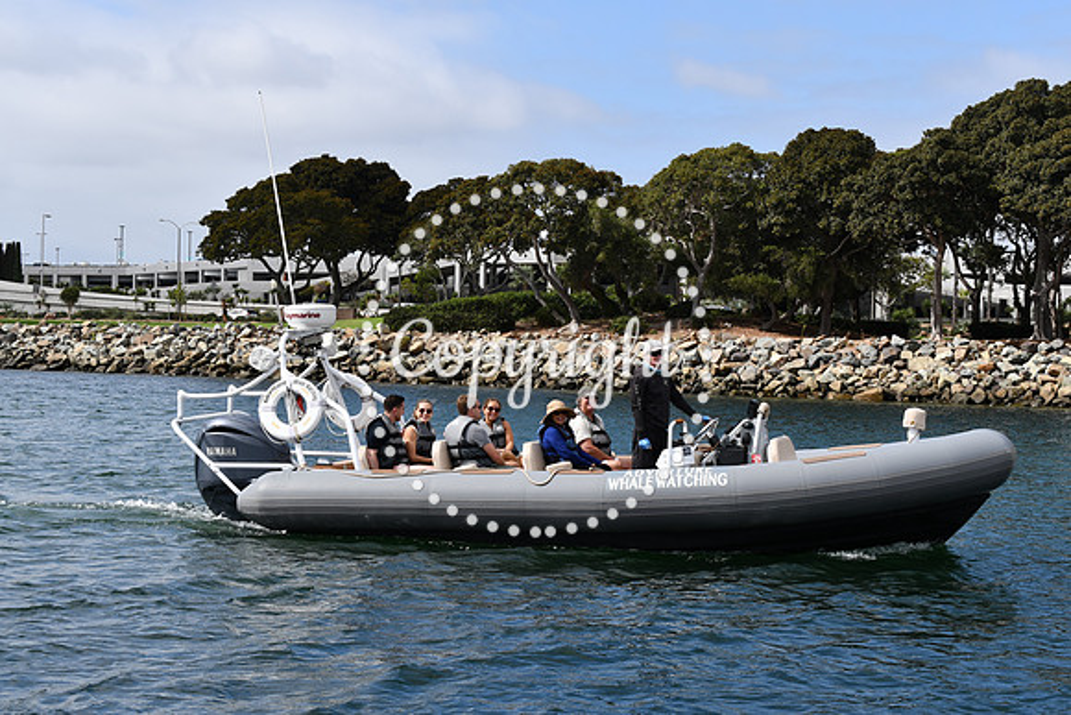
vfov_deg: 21.6
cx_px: 536
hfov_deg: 31.9
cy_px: 358
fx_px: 1875
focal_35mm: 63
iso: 100
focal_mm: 42
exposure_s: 1/320
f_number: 9
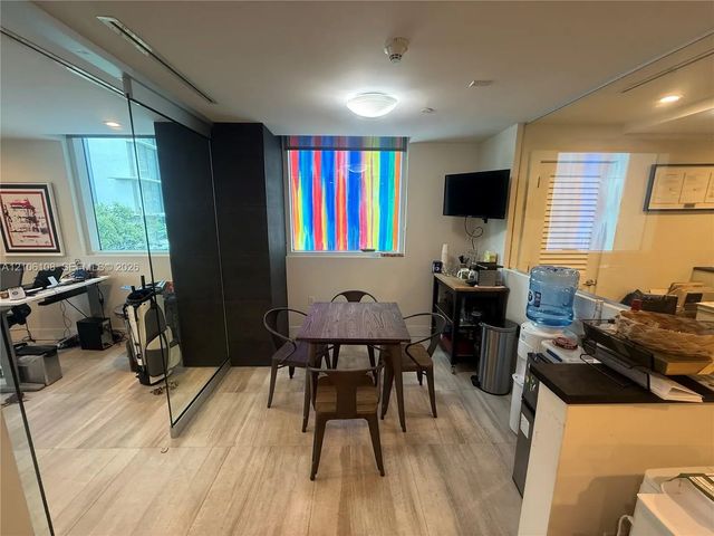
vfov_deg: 85.7
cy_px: 268
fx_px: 289
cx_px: 357
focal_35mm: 14
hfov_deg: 102.1
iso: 200
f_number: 2.2
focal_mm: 2.22
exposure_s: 1/60
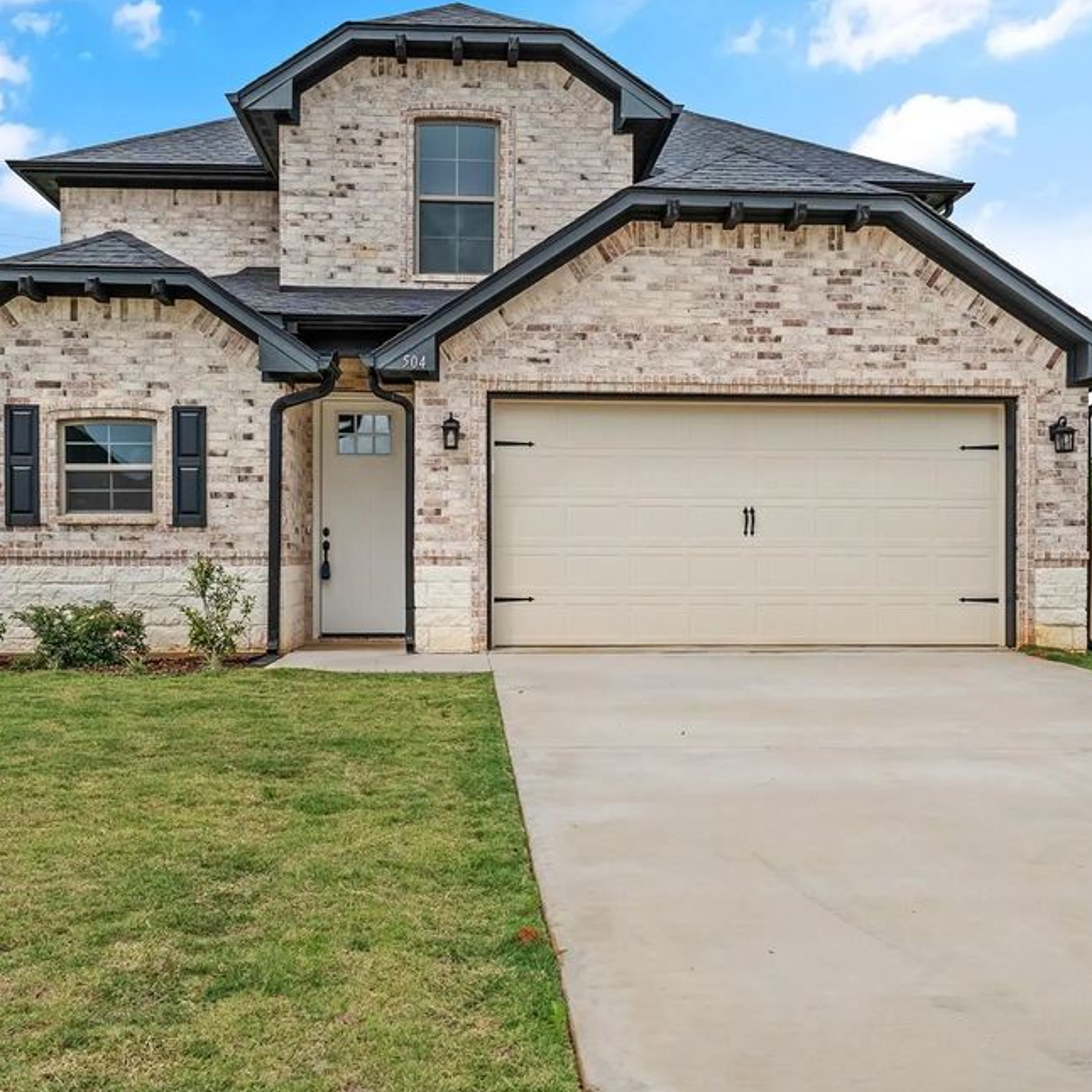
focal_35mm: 31
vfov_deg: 52.5
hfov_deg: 52.5
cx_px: 521
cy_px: 543
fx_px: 1106
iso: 800
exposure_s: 1/2500
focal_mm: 23
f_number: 8
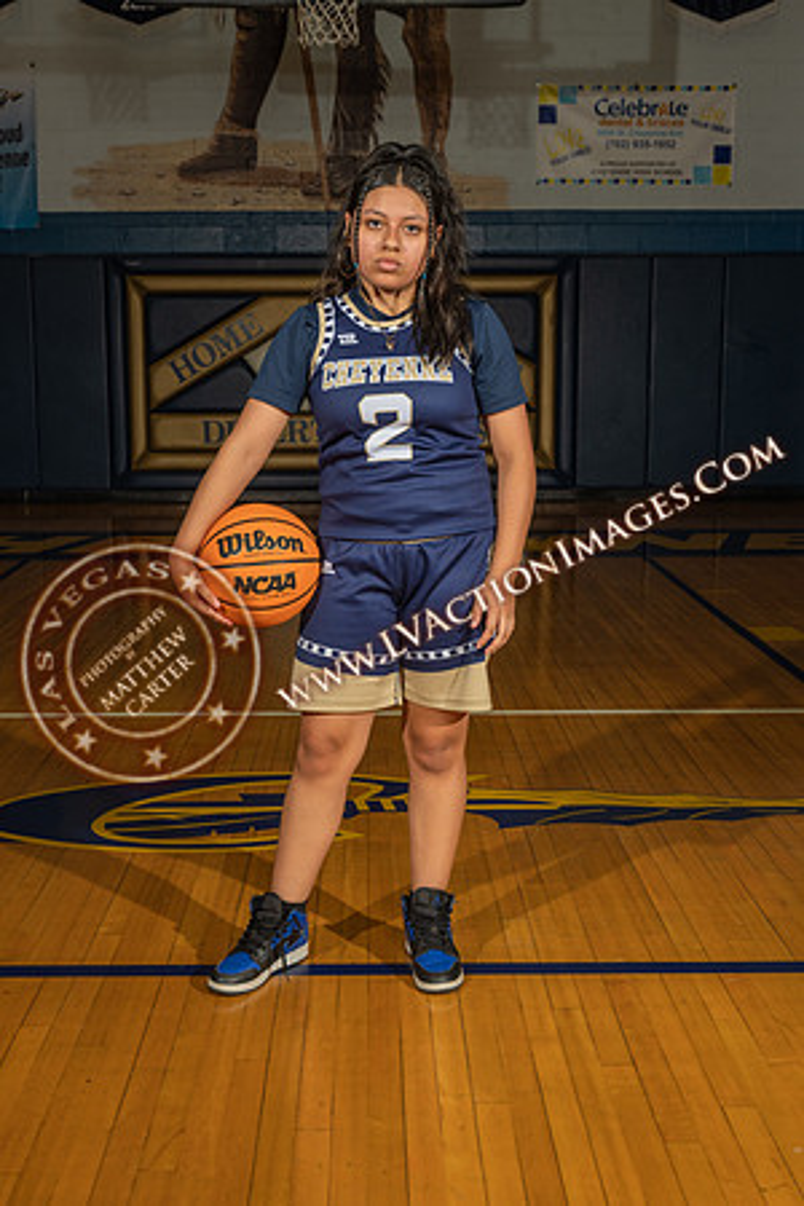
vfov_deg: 44.5
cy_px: 603
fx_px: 1474
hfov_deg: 30.5
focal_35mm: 44
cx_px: 402
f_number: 7.1
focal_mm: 44
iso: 160
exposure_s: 1/200
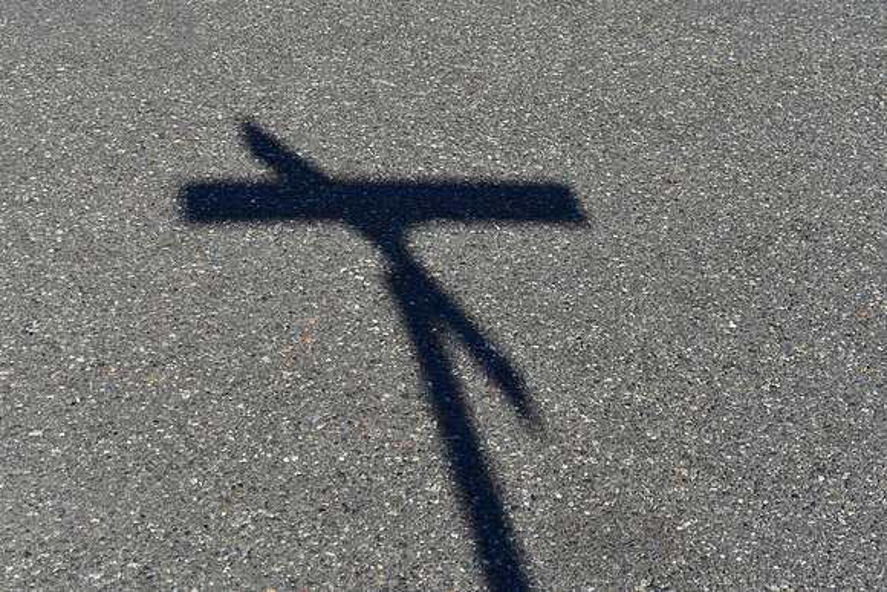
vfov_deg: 20.3
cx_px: 444
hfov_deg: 30.1
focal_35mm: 67
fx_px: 1651
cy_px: 296
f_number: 11
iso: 200
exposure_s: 1/320
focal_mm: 45
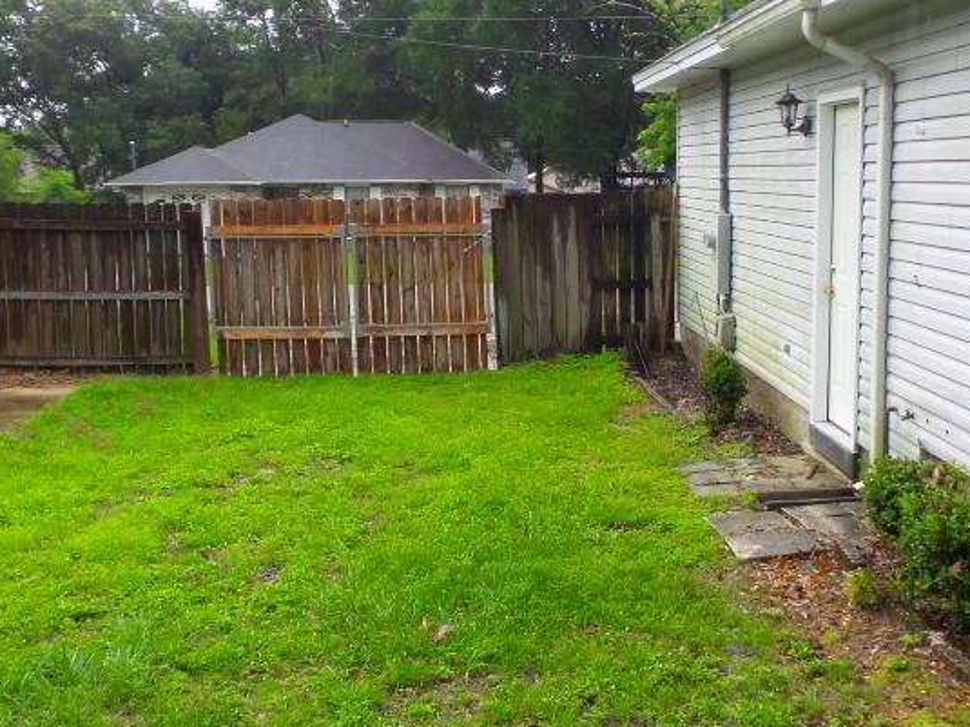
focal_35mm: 44
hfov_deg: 42.8
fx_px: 1233
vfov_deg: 32.9
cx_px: 577
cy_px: 361
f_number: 3.5
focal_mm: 4.1
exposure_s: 1/60
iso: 100
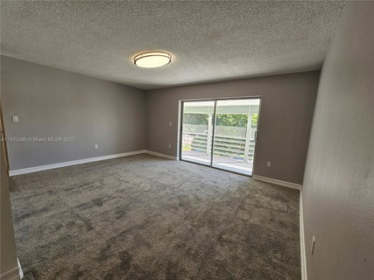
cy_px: 140
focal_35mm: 13
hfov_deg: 106.2
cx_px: 187
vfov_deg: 89.9
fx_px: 140
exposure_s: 1/120
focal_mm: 2.2
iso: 64
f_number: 2.2
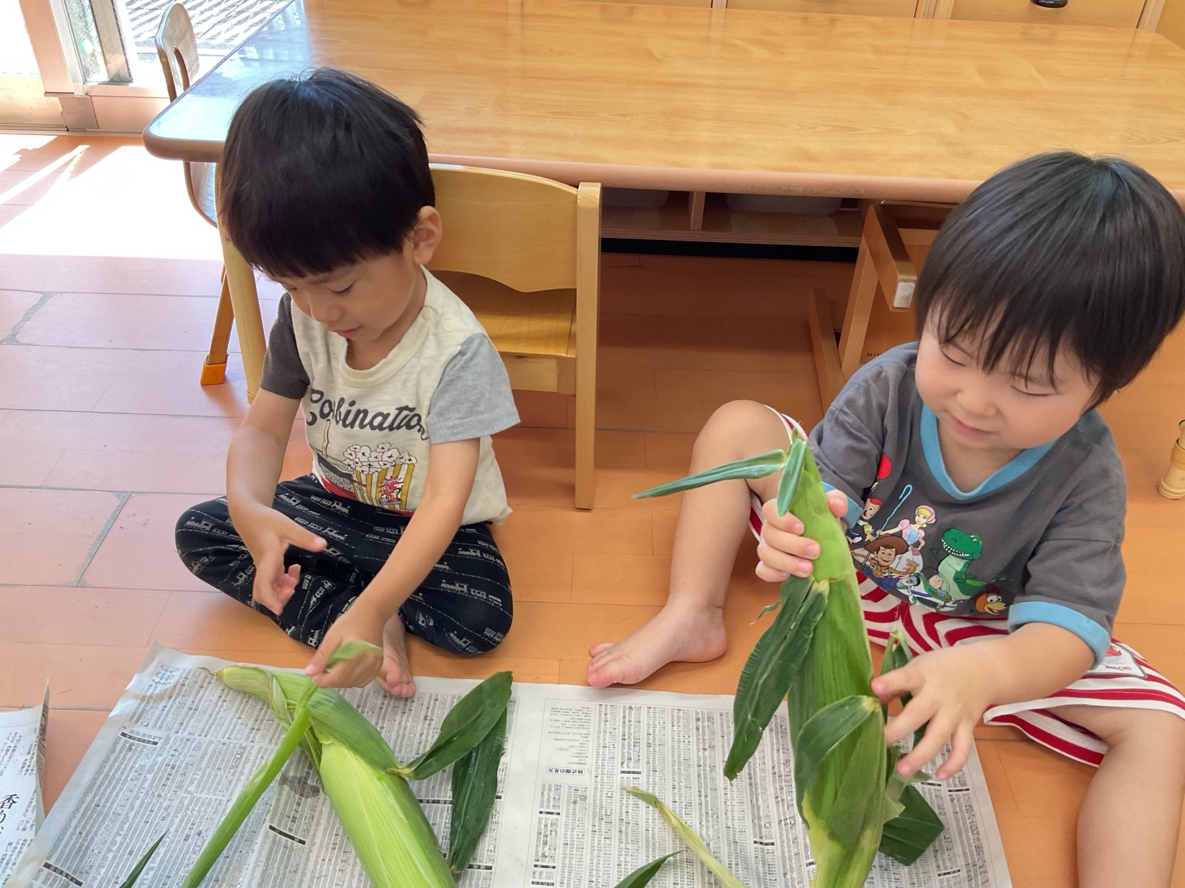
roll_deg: -1.7
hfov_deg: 61.7
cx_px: 592
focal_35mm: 29
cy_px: 444
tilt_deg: -37.9
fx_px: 993
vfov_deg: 48.2
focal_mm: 3
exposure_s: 1/120
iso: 64
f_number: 1.8
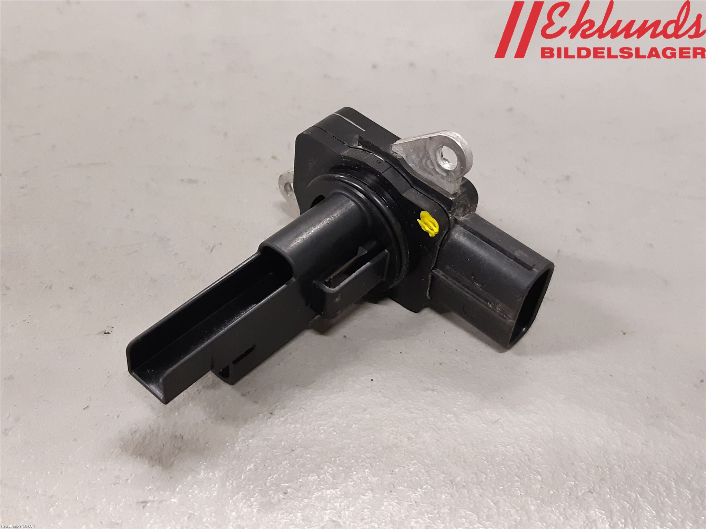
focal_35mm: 26
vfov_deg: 53.1
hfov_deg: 67.3
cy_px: 264
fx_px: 530
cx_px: 353
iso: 250
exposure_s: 1/50
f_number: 1.7
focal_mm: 3.93
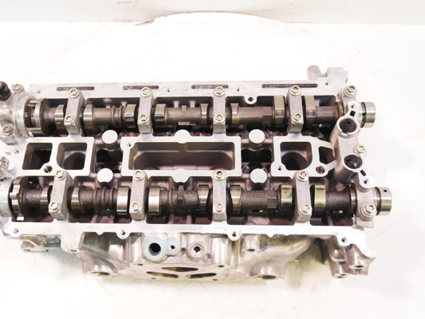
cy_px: 174
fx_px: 442
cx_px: 181
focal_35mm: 36
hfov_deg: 51.2
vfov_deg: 39.6
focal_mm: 15
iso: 1000
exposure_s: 1/60
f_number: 3.8
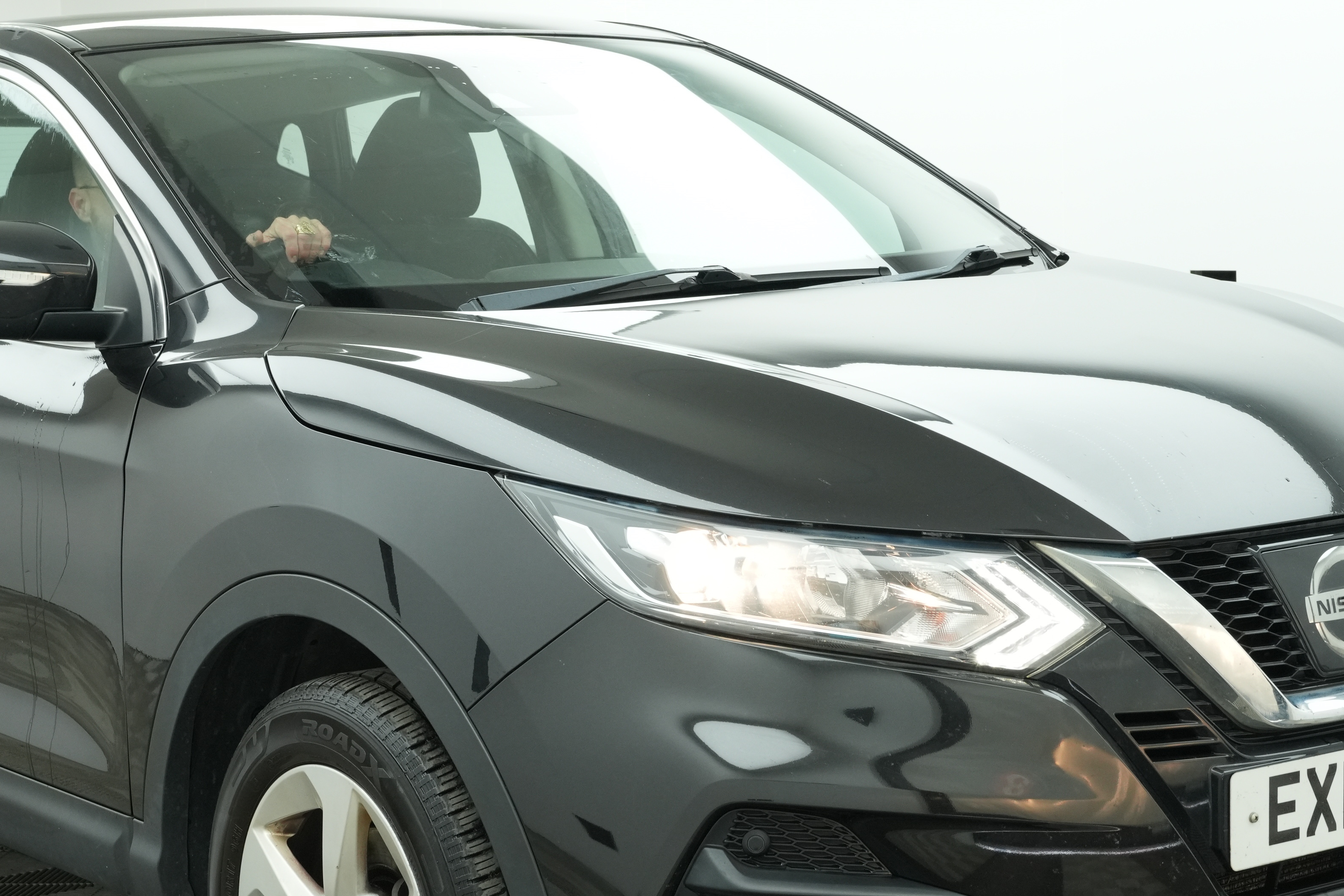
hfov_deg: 25.7
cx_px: 597
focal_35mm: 79
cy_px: 516
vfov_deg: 17.3
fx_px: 2949
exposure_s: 1/20
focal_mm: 40
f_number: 8
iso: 800
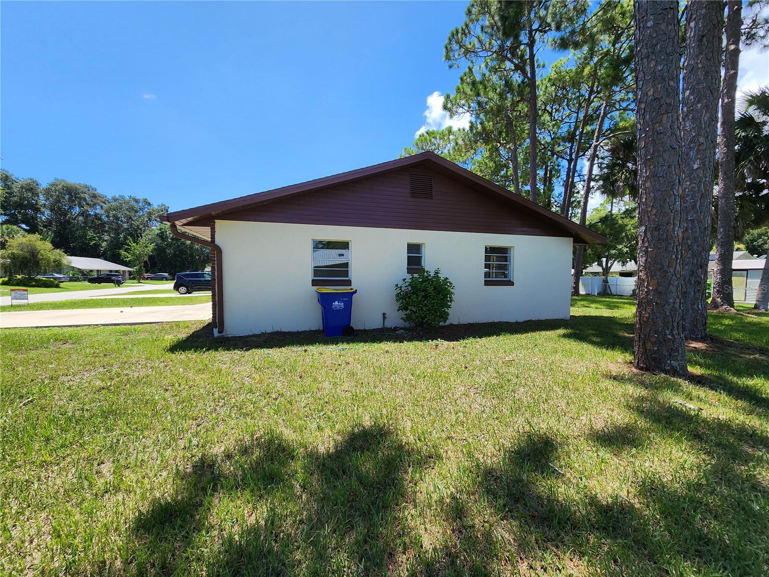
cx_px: 384
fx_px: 289
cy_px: 288
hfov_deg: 106.2
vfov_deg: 89.9
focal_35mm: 13
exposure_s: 1/1222
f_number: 2.2
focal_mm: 2.2
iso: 50
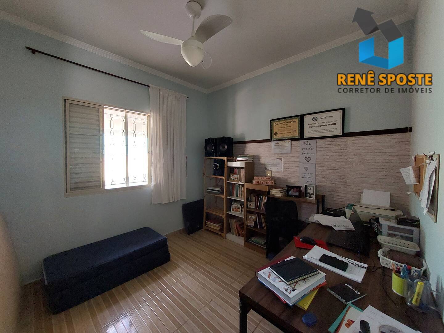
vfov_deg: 89.9
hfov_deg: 106.2
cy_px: 166
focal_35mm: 13
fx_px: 167
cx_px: 222
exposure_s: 1/30
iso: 400
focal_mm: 1.74
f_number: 2.2
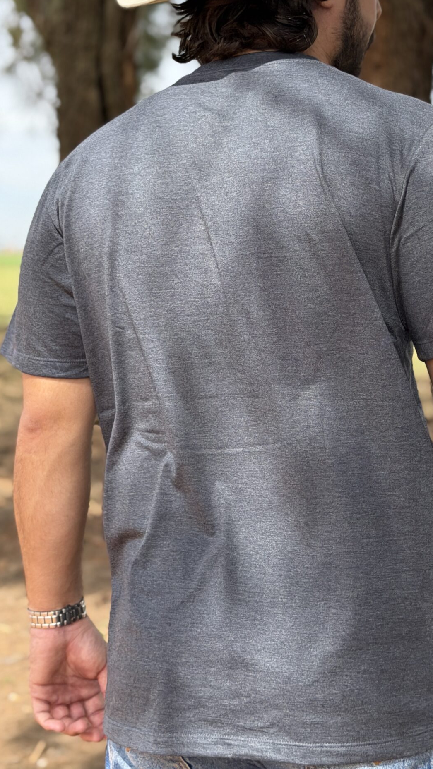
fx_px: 1469
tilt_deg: -1.2
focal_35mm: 72
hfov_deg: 16.7
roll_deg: +0.5
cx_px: 283
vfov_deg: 29.2
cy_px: 287
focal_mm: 6.76
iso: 64
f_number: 1.78
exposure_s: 1/2415
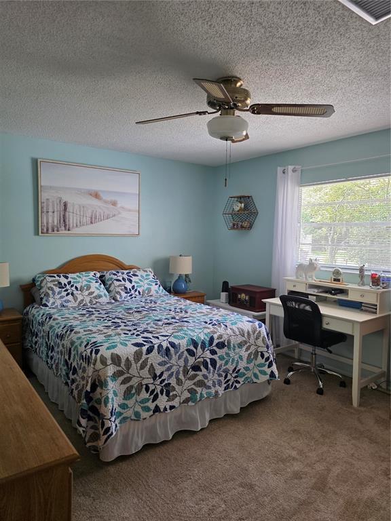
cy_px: 260
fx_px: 346
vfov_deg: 73.9
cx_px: 196
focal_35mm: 23
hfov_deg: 58.9
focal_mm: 6.3
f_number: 1.7
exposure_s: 1/120
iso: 125
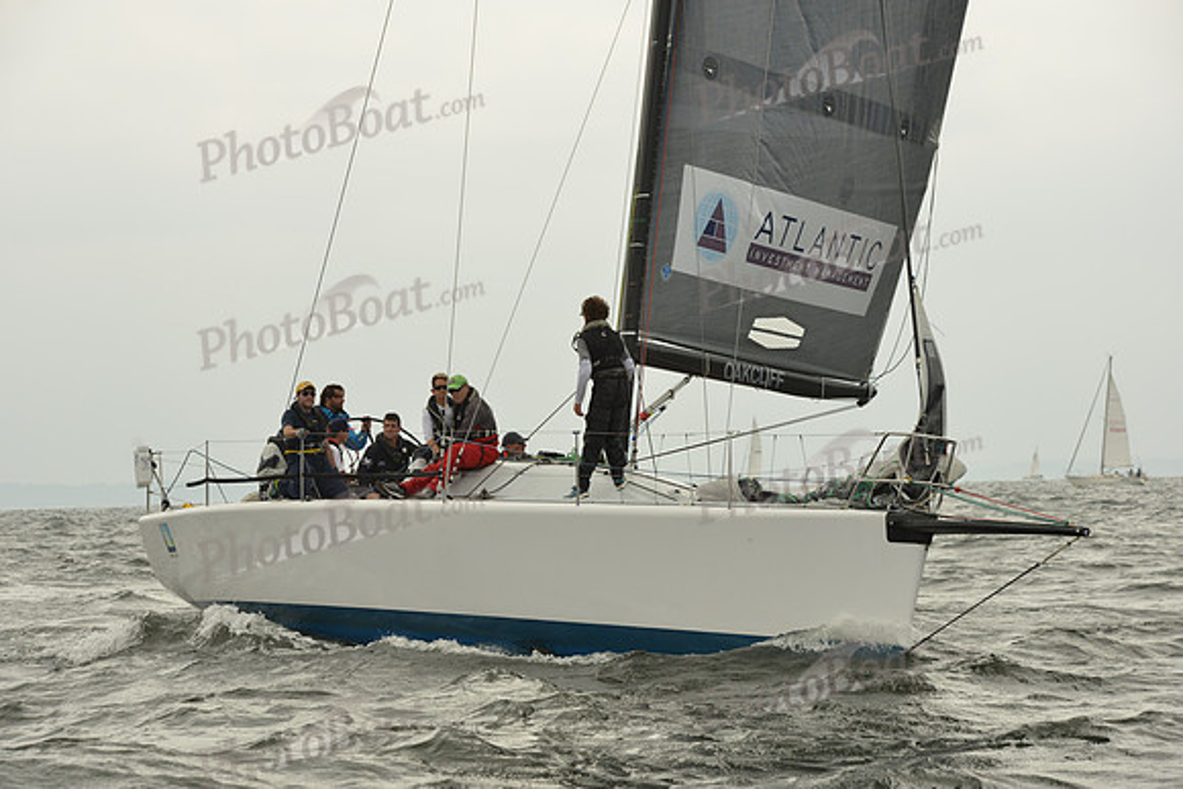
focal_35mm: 112
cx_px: 592
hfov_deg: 18.3
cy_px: 394
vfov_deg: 12.2
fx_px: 3681
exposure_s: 1/1250
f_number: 8
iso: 320
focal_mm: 112
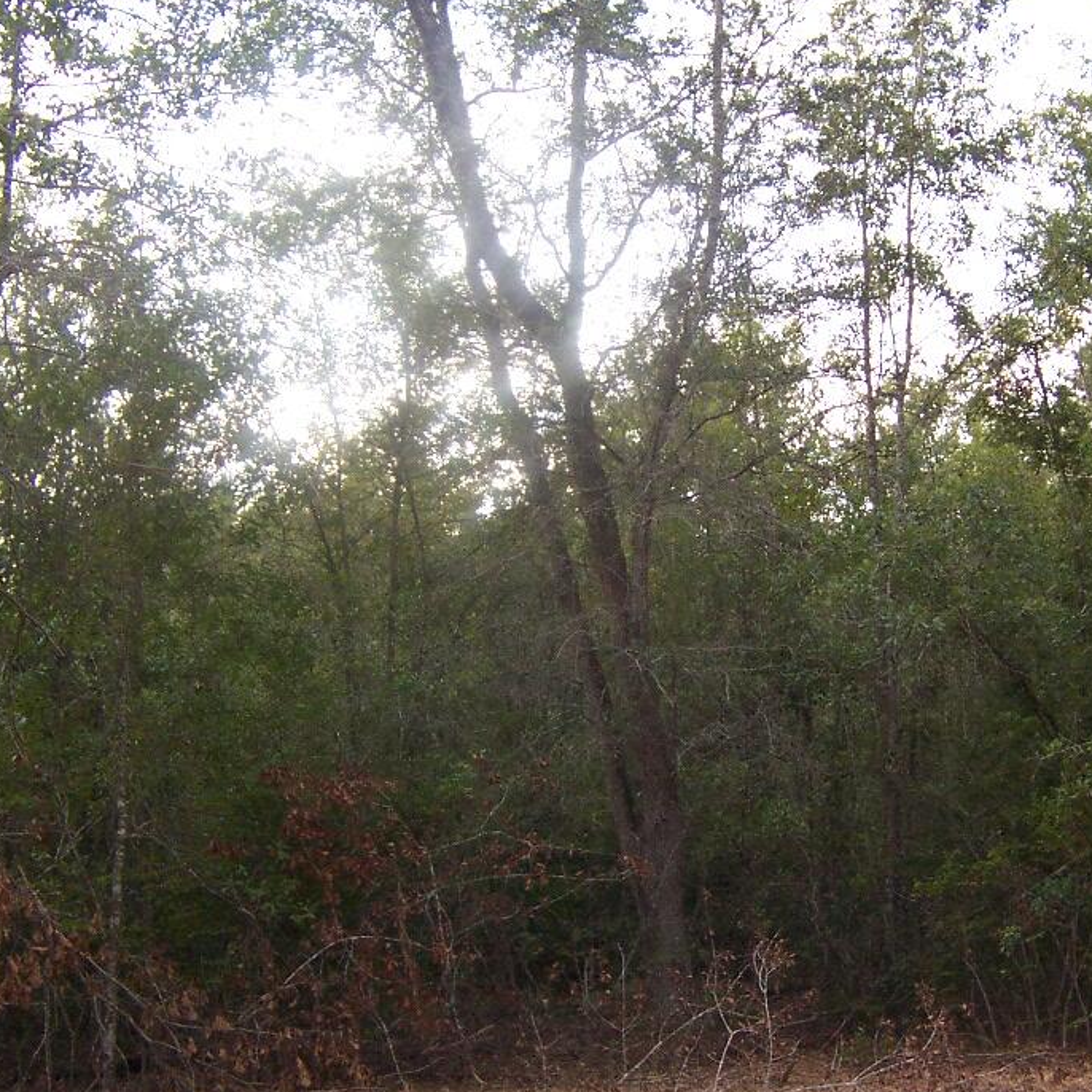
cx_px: 691
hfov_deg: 33.2
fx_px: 1820
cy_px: 522
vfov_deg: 33.4
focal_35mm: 51
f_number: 2.8
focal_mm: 5.5
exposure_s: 1/60
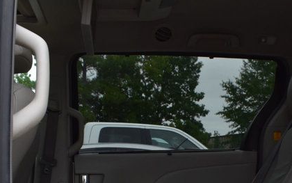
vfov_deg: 18.2
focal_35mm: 67
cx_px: 197
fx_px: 533
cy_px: 232
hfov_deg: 30.4
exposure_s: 1/100
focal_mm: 18
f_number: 9
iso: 400
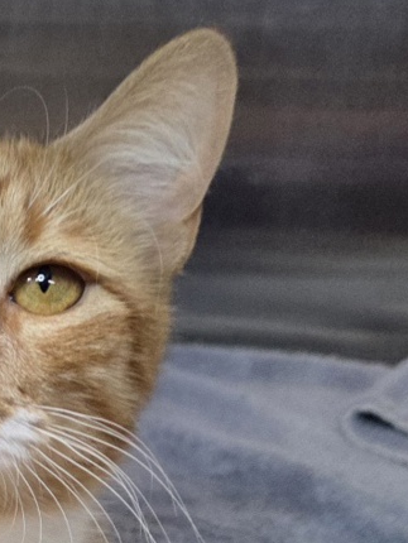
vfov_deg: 25.4
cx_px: -173
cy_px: 544
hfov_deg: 18.3
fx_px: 1146
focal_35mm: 73
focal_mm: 5.4
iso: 250
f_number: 1.8
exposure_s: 1/120
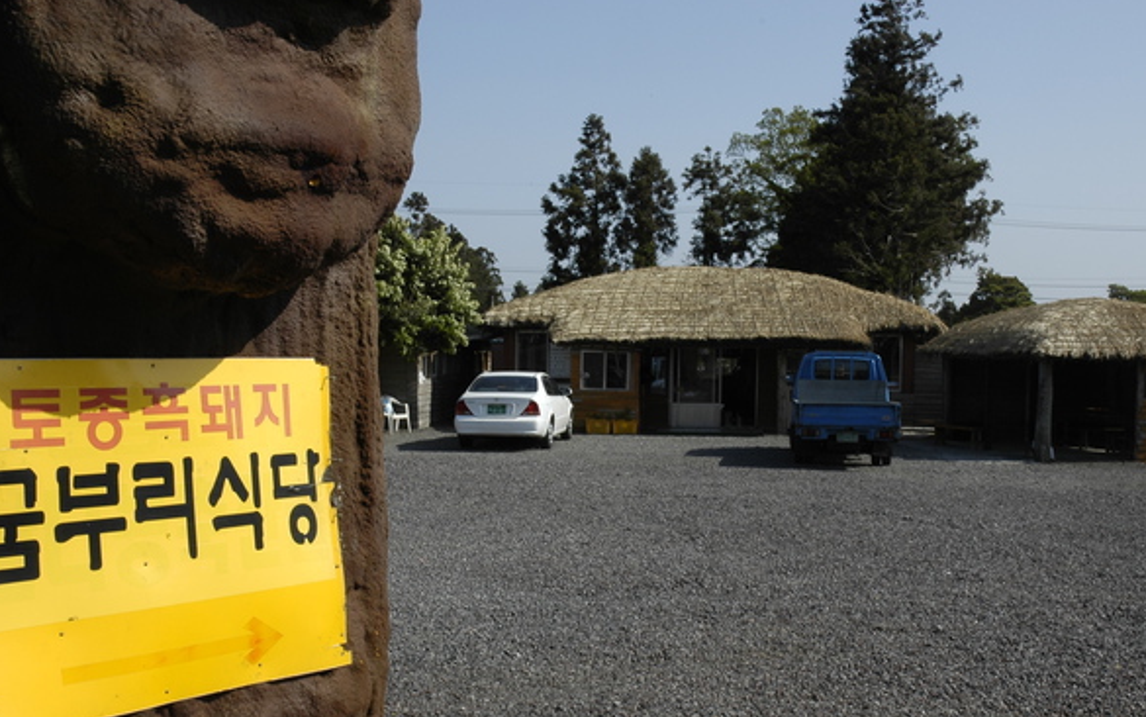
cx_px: 563
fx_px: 1425
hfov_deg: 43.8
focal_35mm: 46
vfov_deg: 28.2
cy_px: 444
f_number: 18
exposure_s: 1/100
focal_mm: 25
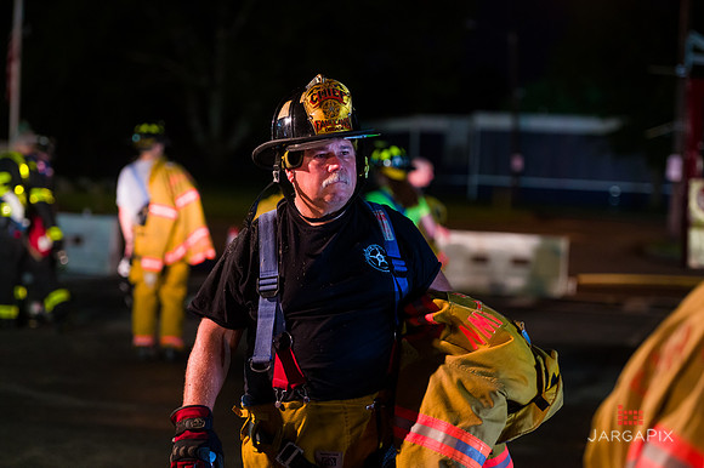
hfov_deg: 20.0
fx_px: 1993
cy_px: 234
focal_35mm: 102
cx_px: 352
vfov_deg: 13.4
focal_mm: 102
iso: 3200
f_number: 3.2
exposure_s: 1/125
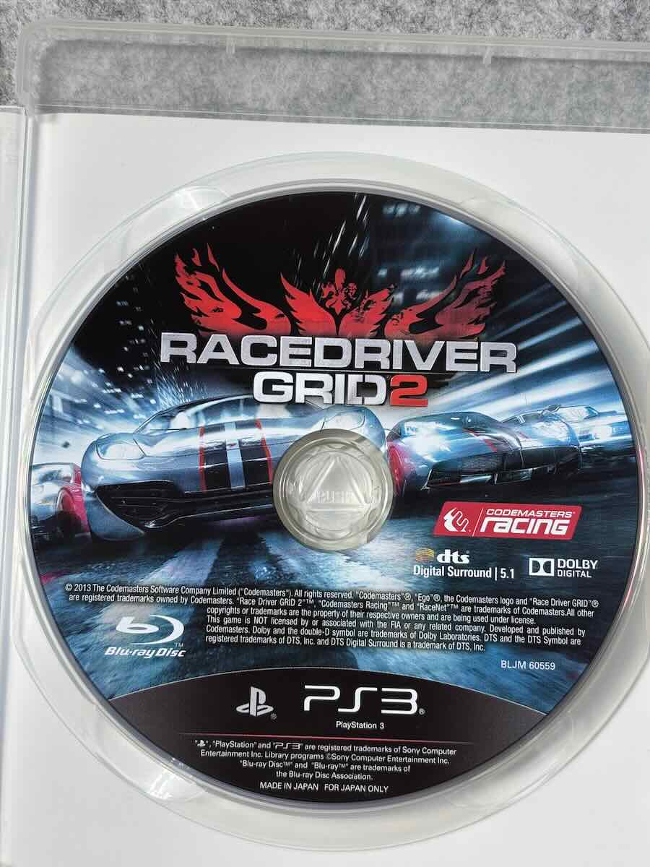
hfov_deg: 28.0
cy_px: 434
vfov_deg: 36.8
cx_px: 325
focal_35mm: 52
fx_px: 1302
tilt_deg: -83.5
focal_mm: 5.96
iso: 25
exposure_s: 1/100
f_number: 1.6
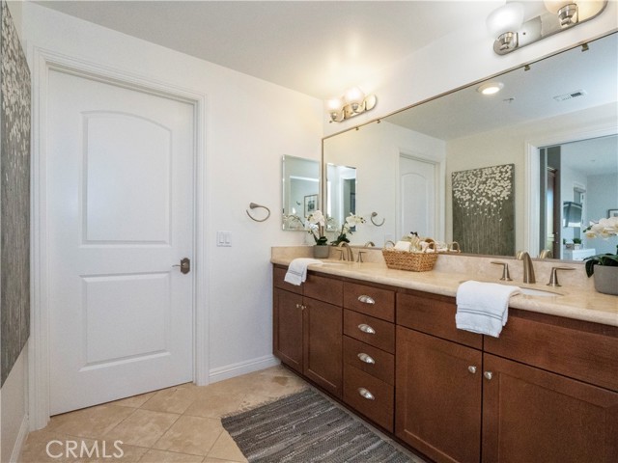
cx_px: 309
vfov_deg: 78.1
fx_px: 286
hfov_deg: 94.5
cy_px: 232
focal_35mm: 16
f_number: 10
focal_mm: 8
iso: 3200
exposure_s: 1/250
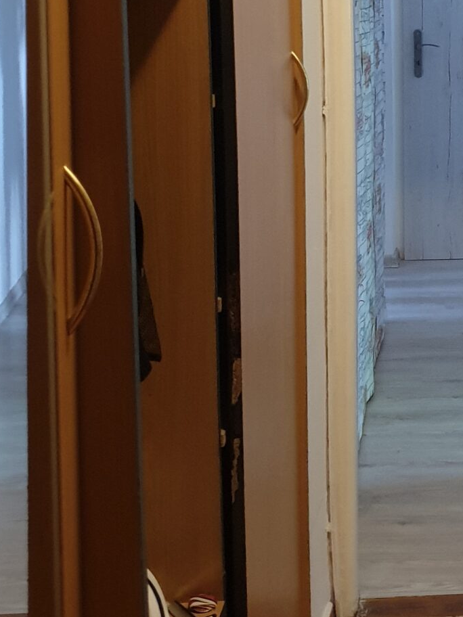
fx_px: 1302
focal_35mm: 73
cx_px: 576
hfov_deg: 18.9
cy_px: 68
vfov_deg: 25.9
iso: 320
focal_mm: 4.3
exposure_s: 1/33
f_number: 1.5
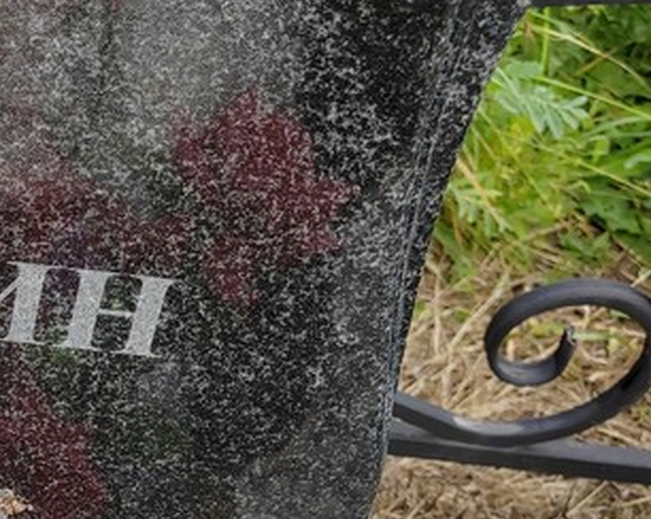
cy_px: 506
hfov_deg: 24.5
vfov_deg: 21.4
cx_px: -162
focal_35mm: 69
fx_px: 1328
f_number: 1.9
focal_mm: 5.52
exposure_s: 1/720
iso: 100
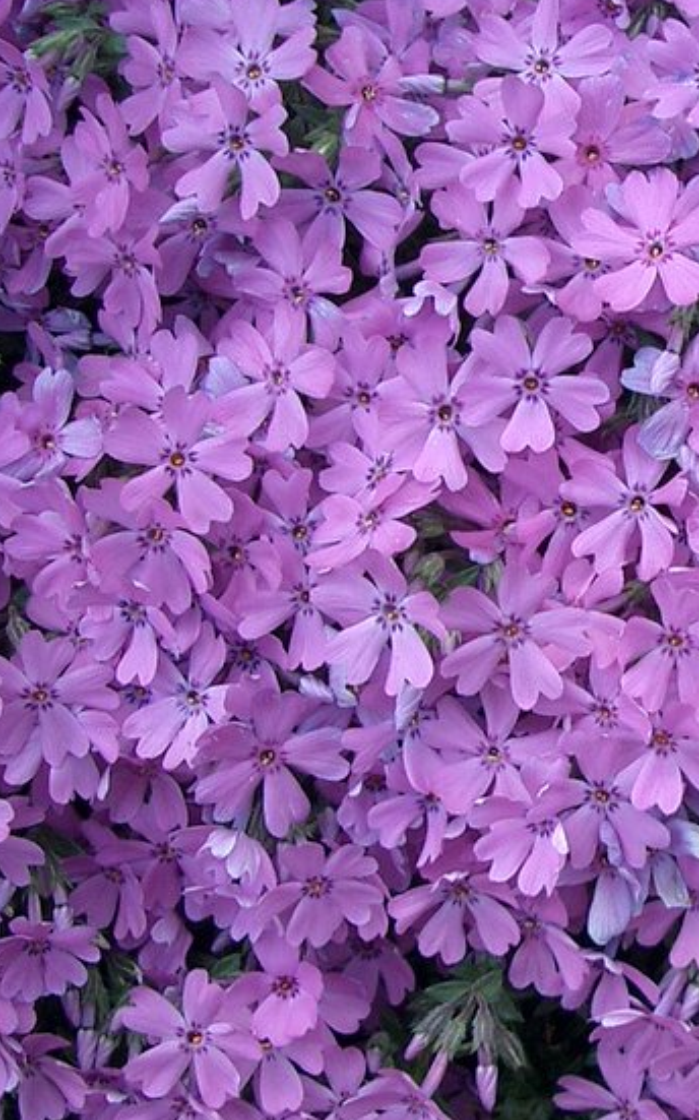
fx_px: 2105
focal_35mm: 69
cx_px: 705
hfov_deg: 18.4
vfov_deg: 29.7
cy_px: 644
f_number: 2.6
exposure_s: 1/60
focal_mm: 5.8
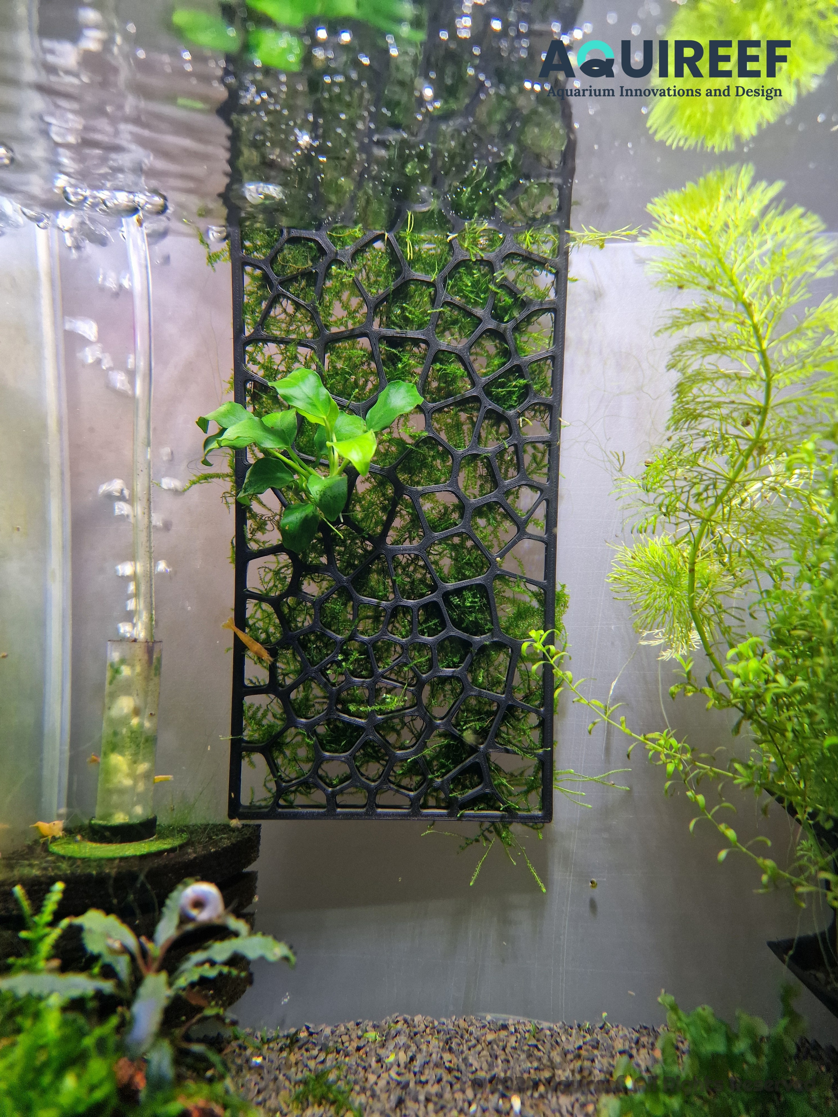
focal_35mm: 23
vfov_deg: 73.9
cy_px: 558
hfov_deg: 58.9
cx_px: 419
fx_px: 742
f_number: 1.8
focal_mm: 6.4
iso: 250
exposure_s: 1/100
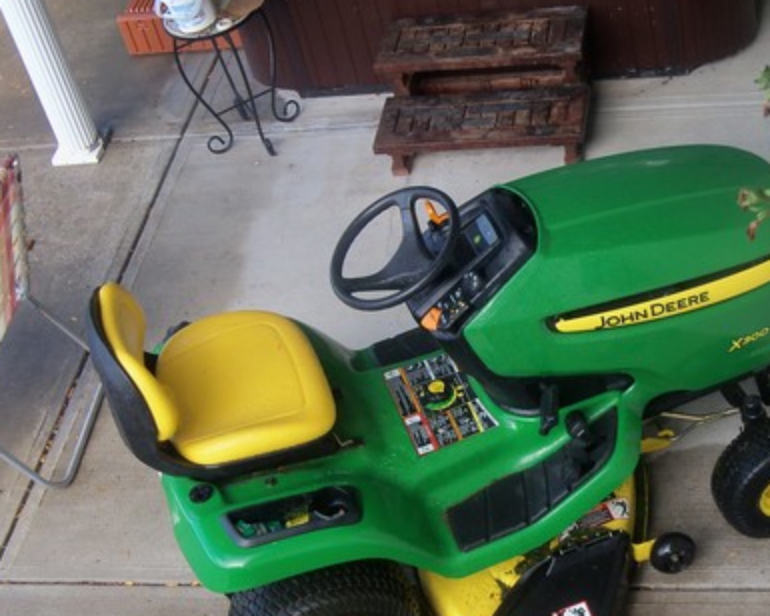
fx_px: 1572
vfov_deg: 22.2
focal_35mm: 69
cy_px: 348
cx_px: 494
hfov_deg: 27.4
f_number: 3.8
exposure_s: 1/100
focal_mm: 8.8
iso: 80
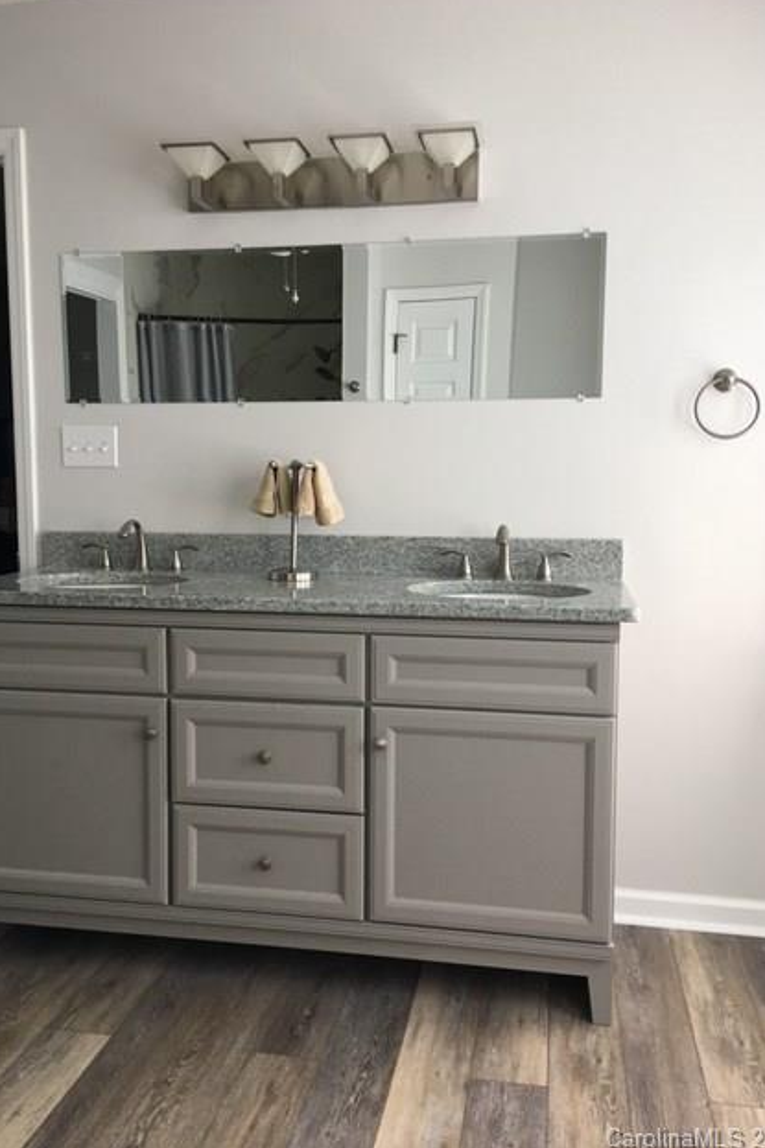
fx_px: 989
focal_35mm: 31
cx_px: 374
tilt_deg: -2.0
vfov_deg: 60.3
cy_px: 566
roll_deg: -0.5
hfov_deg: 42.3
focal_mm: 4.15
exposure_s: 1/30
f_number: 2.2
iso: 32
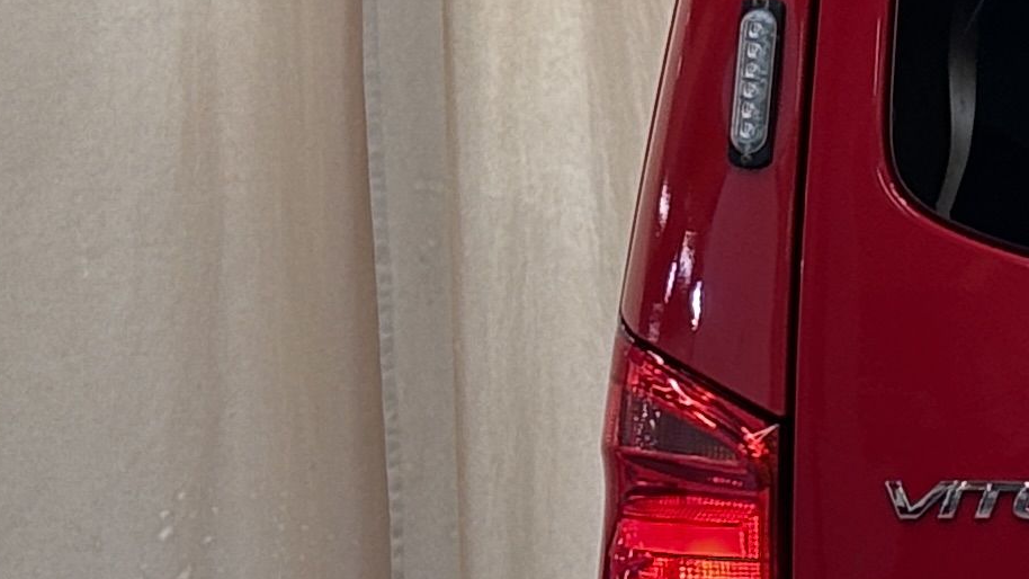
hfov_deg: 8.3
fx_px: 6821
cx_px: 1894
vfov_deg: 4.9
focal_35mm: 250
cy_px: 508
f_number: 1.6
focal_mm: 5.96
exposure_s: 1/50
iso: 50
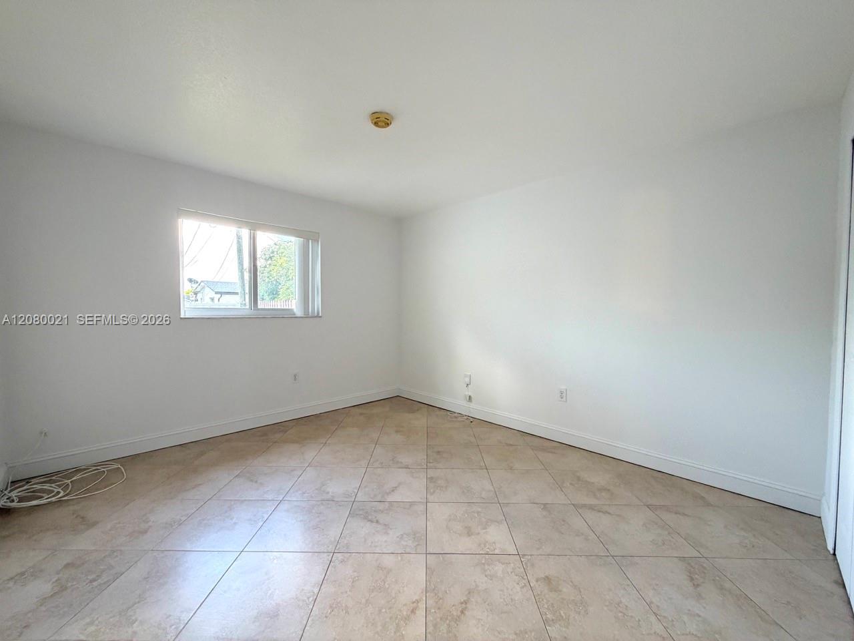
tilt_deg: -1.9
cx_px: 427
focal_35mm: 14
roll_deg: +0.3
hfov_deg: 102.1
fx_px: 345
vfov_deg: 85.7
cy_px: 320
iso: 320
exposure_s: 1/73
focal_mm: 2.22
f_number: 2.2
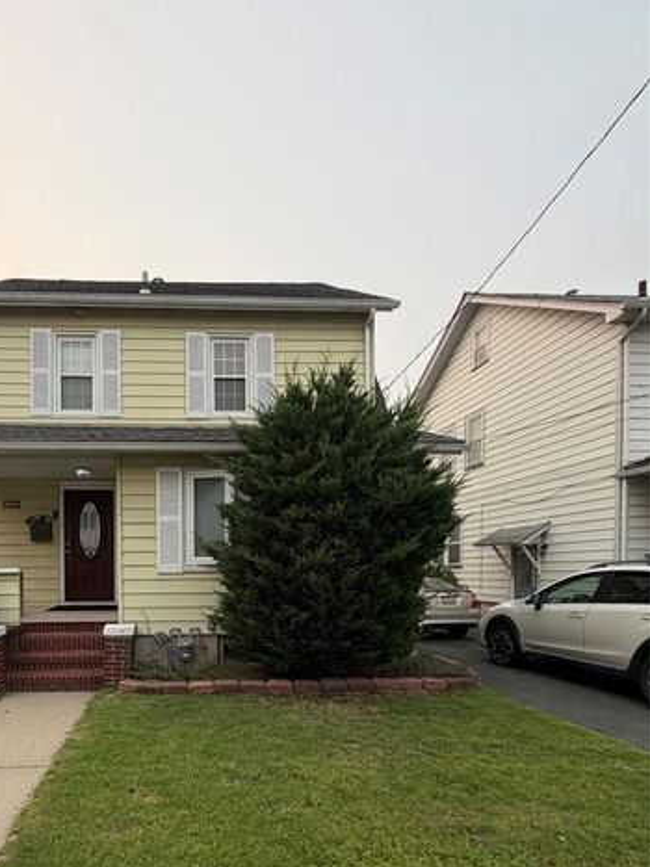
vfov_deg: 78.8
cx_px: 188
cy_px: 586
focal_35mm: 20
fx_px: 501
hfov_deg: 63.2
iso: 50
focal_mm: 2.22
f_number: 2.2
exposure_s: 1/502
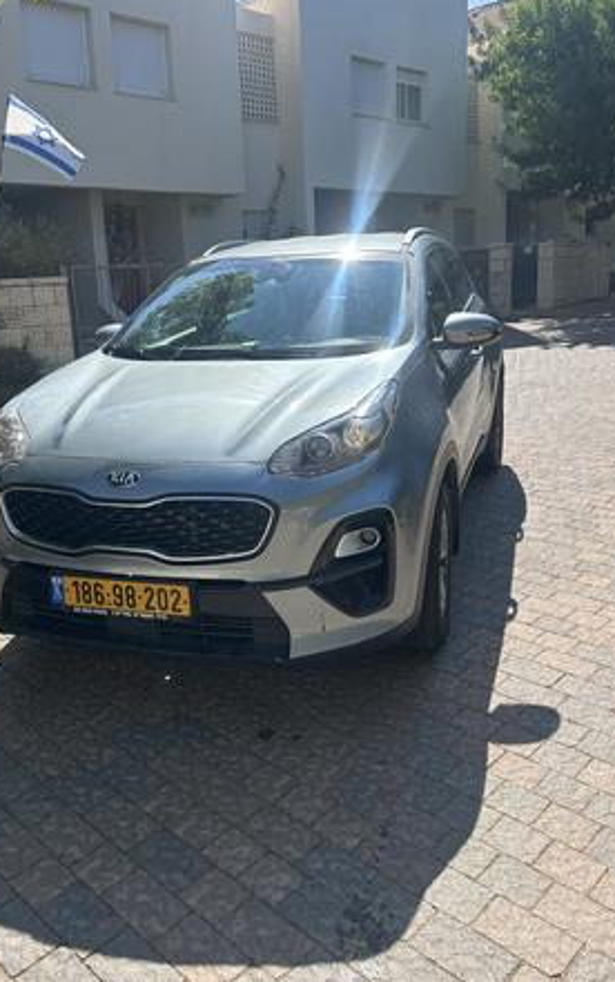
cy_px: 456
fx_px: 804
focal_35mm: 30
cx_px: 263
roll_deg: +4.1
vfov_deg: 62.8
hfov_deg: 41.8
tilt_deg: -12.3
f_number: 1.5
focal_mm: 5.7
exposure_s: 1/3077
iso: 50
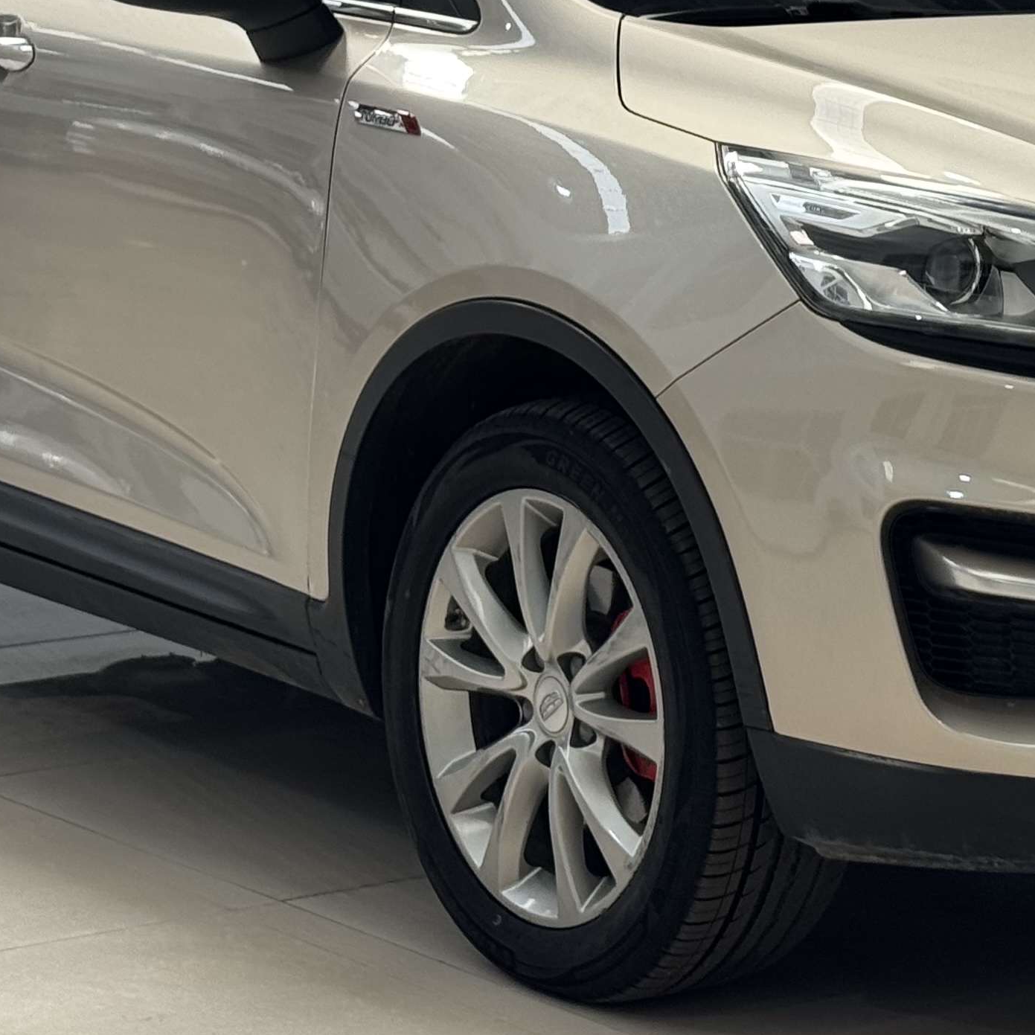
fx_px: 4161
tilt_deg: -4.2
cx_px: 766
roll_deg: -0.2
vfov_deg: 14.1
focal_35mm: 123
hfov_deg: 14.1
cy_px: 133
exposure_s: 1/457
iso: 64
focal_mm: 6.76
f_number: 1.78
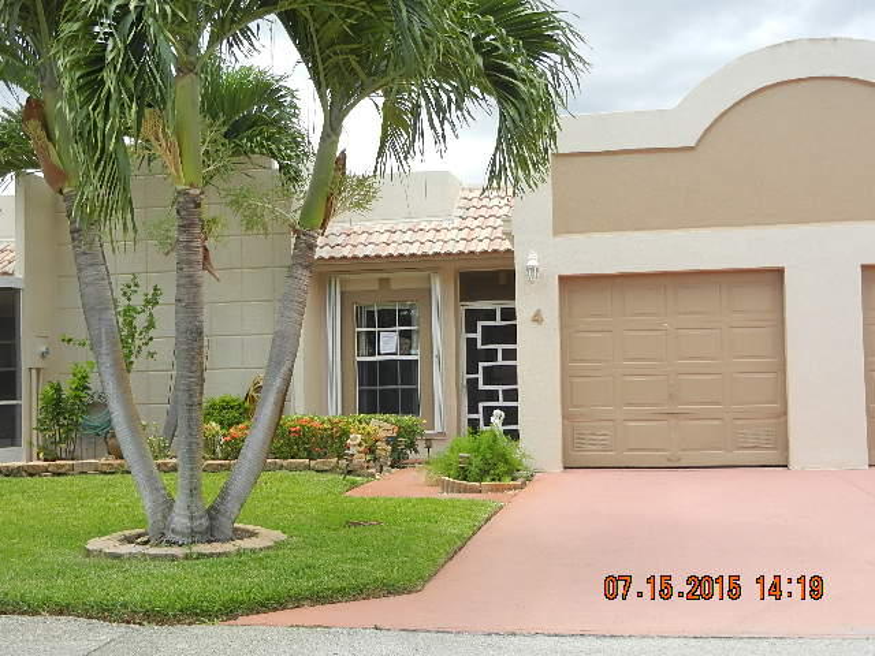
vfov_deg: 32.2
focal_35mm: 45
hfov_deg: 42.1
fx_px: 1137
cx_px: 438
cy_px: 328
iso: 160
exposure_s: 1/500
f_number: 4.2
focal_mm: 8.2
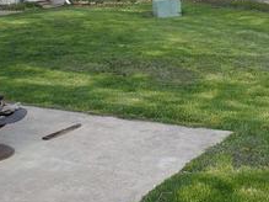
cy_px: 71
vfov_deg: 20.1
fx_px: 567
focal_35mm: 73
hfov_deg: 26.4
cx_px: 192
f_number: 2.5
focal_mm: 4.5
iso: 80
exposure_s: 1/500
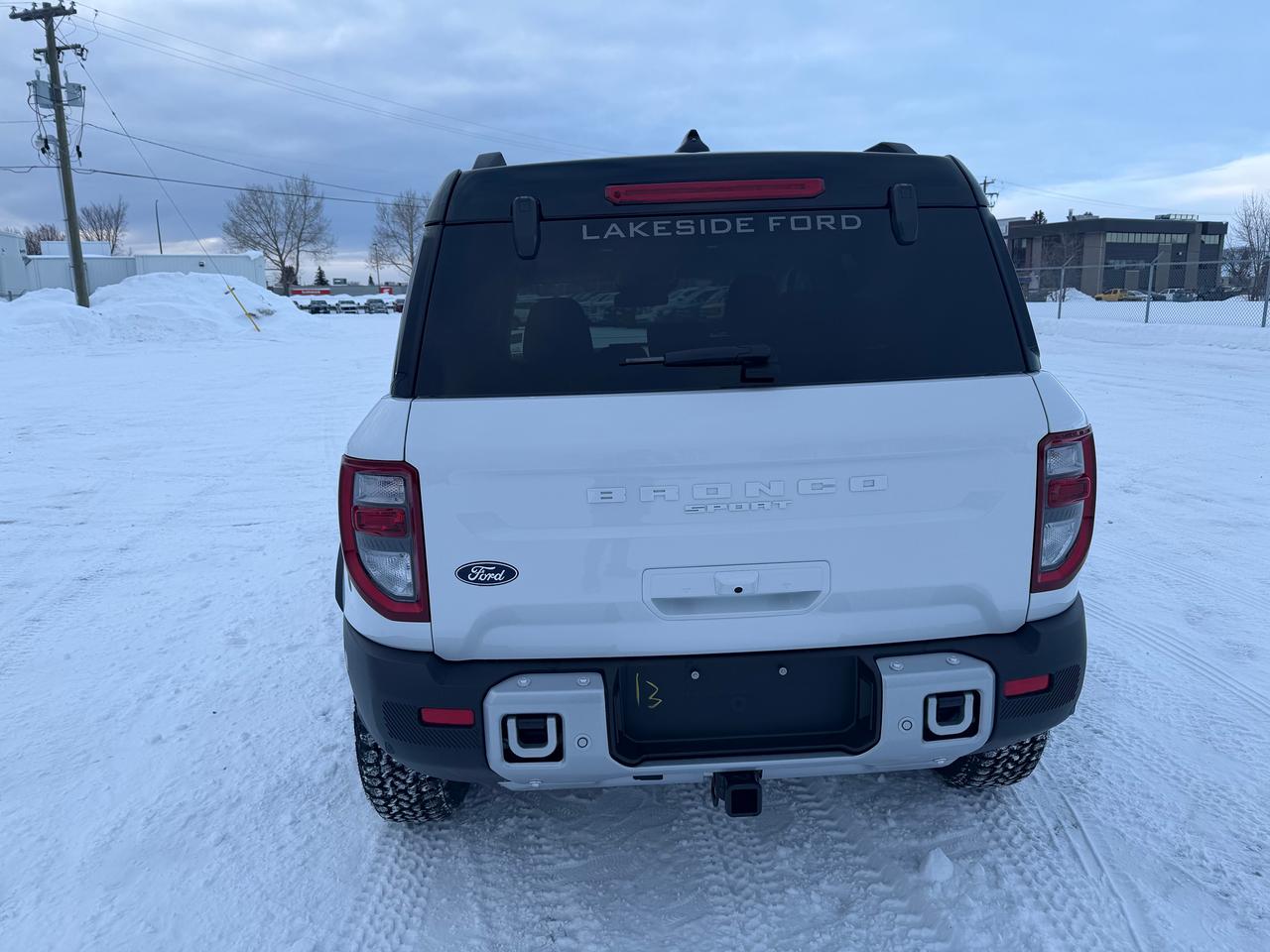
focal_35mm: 24
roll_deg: +1.1
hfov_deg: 71.6
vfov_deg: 56.8
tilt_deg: -10.5
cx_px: 635
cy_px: 476
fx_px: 881
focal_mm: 6.76
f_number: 1.78
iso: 80
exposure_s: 1/920
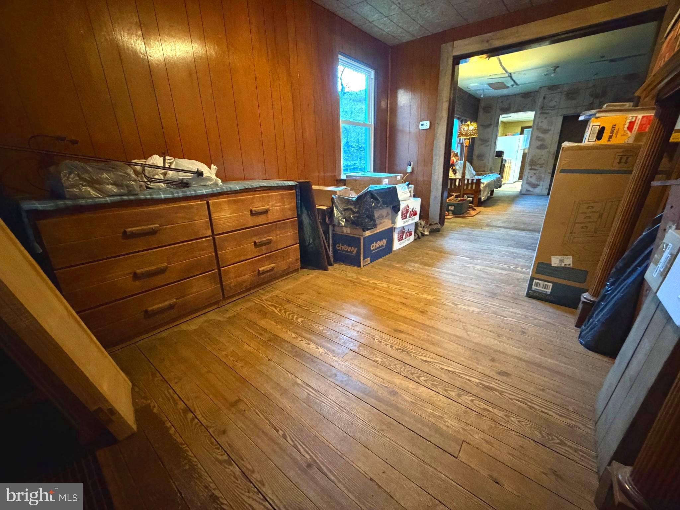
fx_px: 275
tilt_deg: -18.8
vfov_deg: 85.7
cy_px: 255
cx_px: 340
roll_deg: +2.1
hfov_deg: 102.1
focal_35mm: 14
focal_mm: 2.22
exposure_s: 1/30
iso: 1250
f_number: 2.2
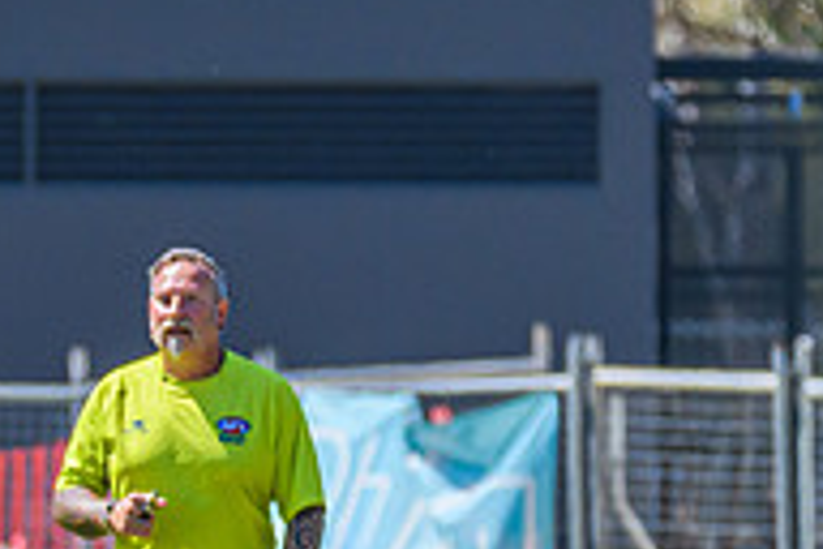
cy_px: 576
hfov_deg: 1.4
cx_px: -427
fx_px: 33397
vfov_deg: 0.9
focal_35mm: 1461
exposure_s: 1/2500
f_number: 5.6
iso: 800
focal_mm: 320
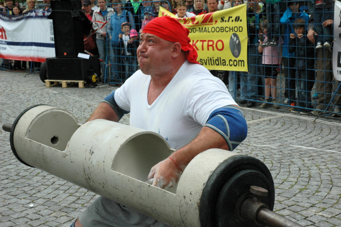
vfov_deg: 20.6
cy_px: 114
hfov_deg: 30.5
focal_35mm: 66
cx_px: 170
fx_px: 624
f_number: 11
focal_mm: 44
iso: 500
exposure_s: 1/500
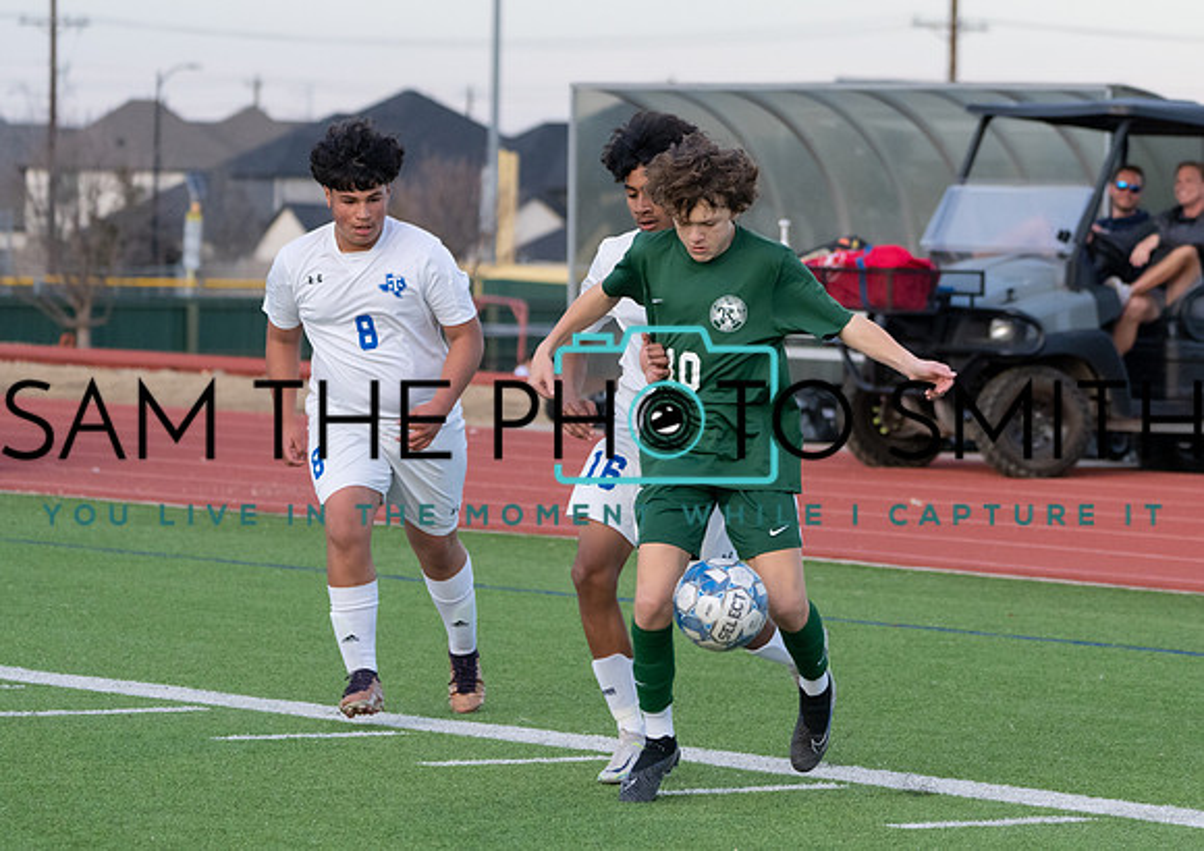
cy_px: 338
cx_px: 882
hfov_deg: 9.9
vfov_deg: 7.0
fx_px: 6953
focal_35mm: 204
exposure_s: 1/1250
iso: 2000
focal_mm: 141
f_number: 5
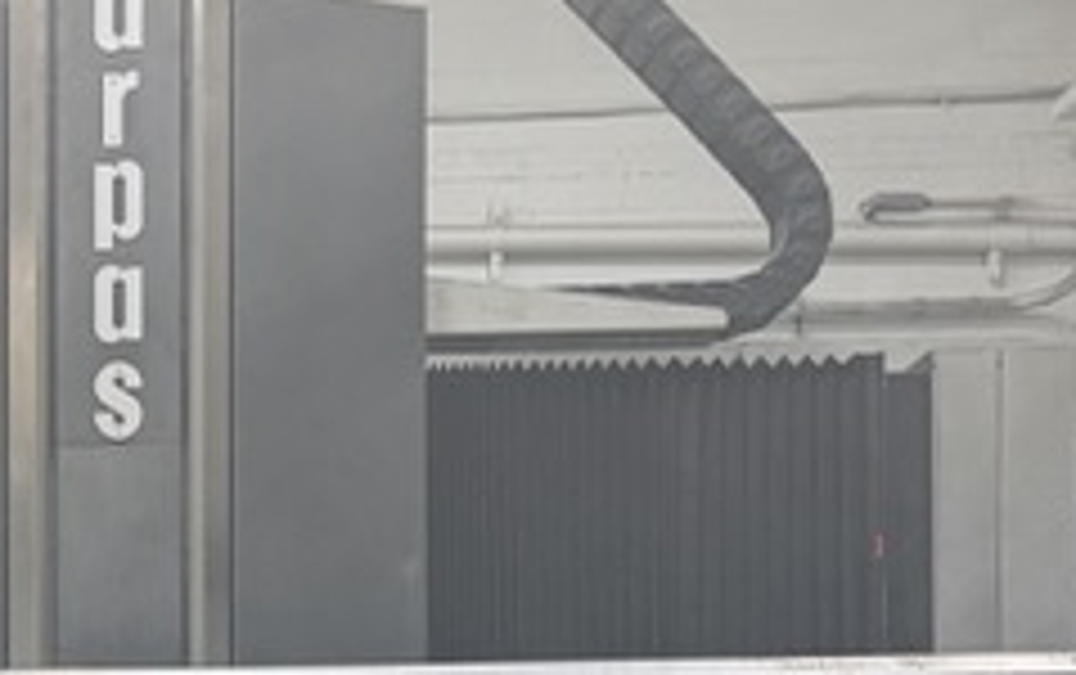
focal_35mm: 136
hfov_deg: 14.7
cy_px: 927
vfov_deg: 9.5
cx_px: -284
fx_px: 3993
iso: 100
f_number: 1.78
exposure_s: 1/126
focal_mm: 6.76
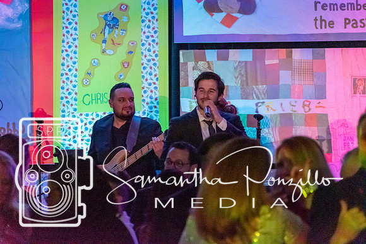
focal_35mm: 240
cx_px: 183
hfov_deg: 8.6
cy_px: 122
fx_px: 2440
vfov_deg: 5.7
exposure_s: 1/200
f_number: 5
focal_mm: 160
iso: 12800
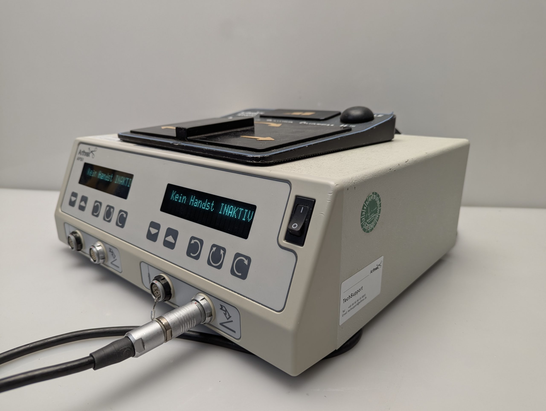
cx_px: 273
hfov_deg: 71.5
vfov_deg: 56.9
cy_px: 206
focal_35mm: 24
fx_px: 379
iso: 51
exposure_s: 1/50
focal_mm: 6.81
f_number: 1.85
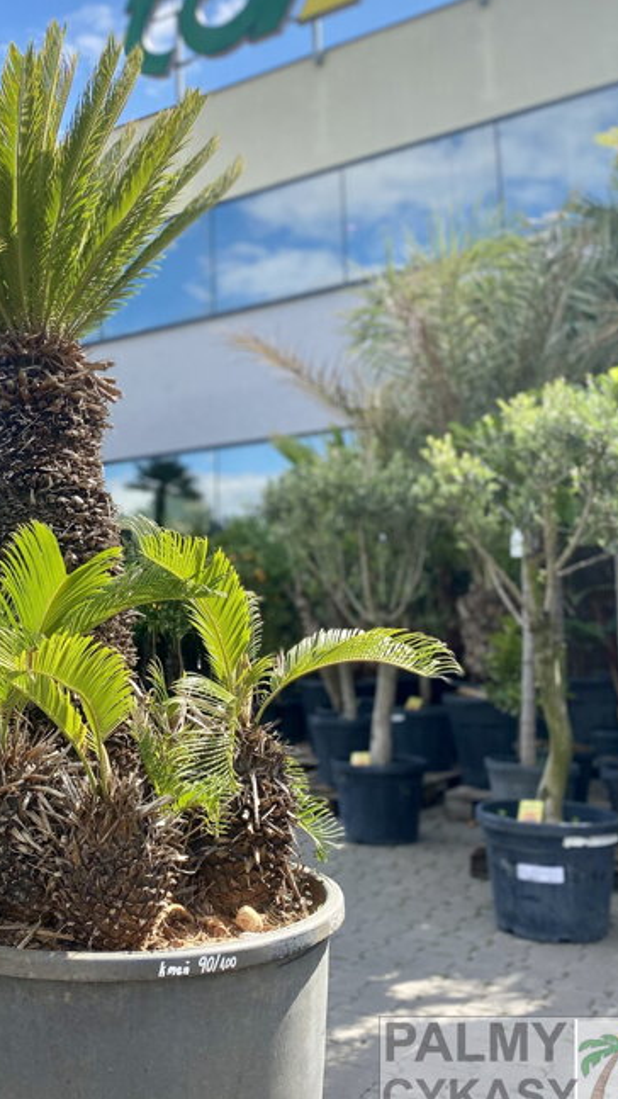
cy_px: 489
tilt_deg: +10.5
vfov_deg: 56.5
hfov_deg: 33.2
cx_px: 175
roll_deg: +0.8
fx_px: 1019
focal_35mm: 35
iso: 32
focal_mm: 4.25
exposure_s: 1/1447
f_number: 1.8
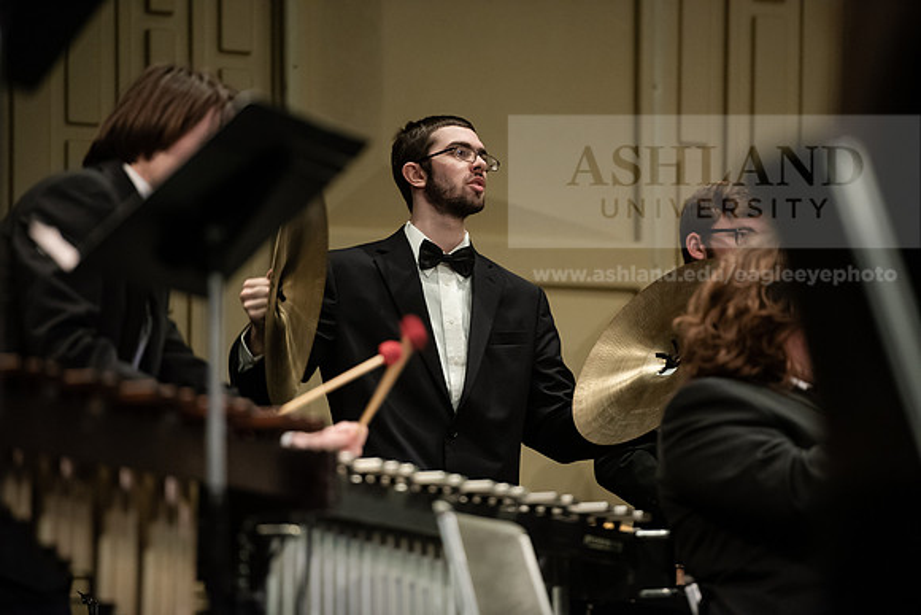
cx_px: 460
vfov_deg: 6.9
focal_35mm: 200
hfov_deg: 10.3
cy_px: 308
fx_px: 5118
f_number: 2.8
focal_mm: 200
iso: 3200
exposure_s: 1/200
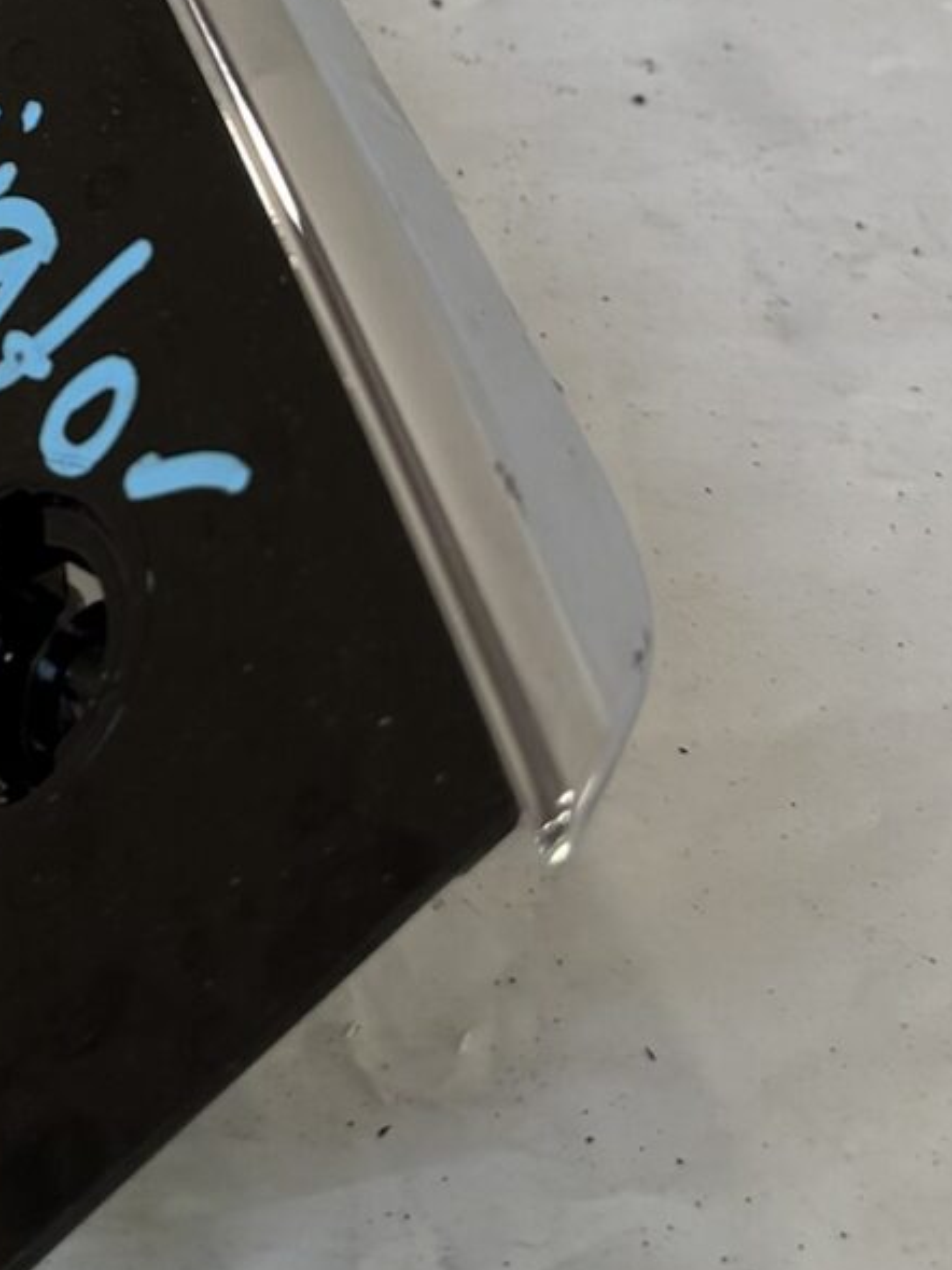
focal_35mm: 113
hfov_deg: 12.4
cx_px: -549
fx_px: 4142
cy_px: -429
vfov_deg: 16.4
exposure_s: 1/121
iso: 32
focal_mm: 5.96
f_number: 1.6
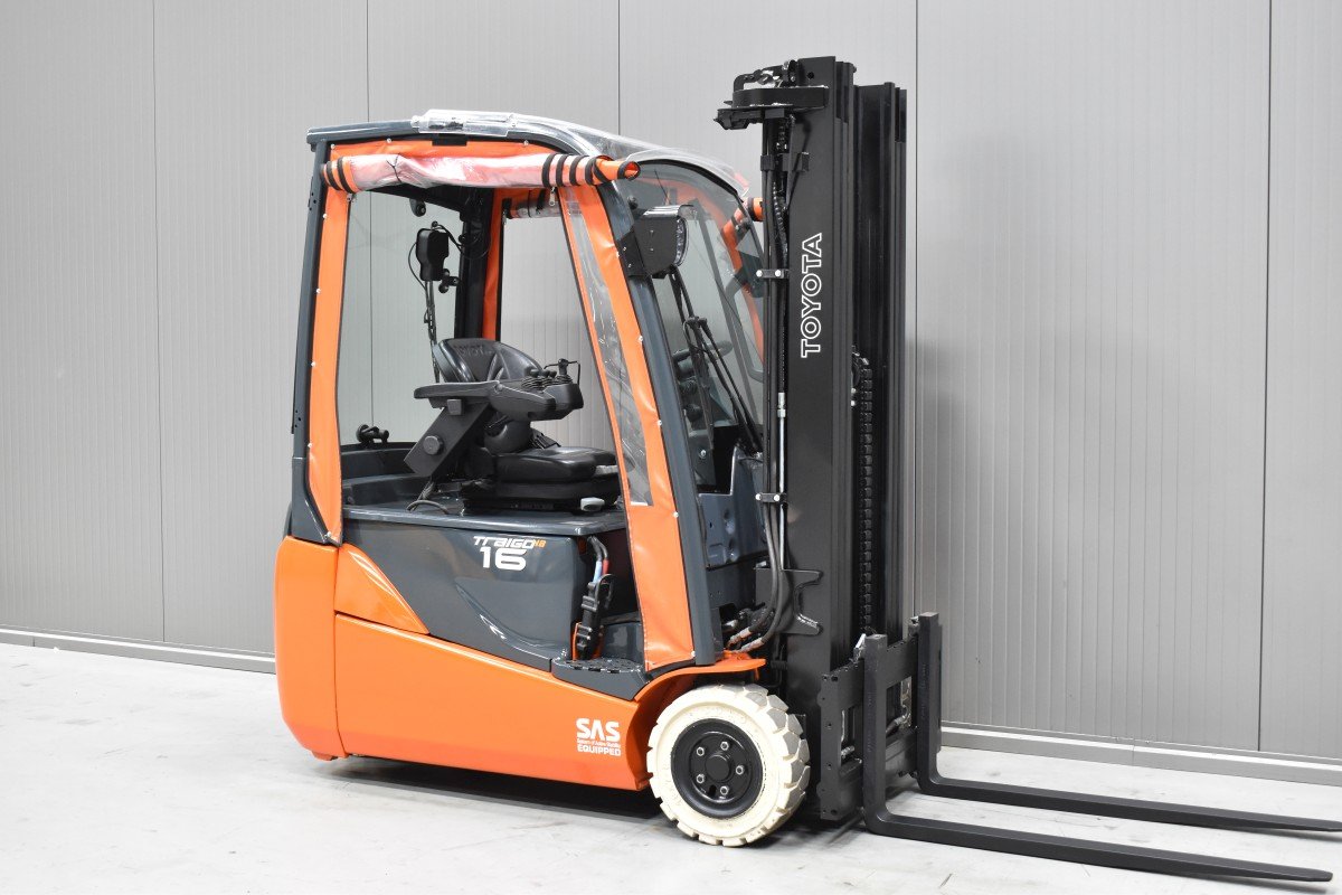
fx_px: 1621
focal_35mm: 44
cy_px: 448
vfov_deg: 30.8
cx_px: 671
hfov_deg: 45.0
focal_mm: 29
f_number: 5.6
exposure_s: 1/20
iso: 1600
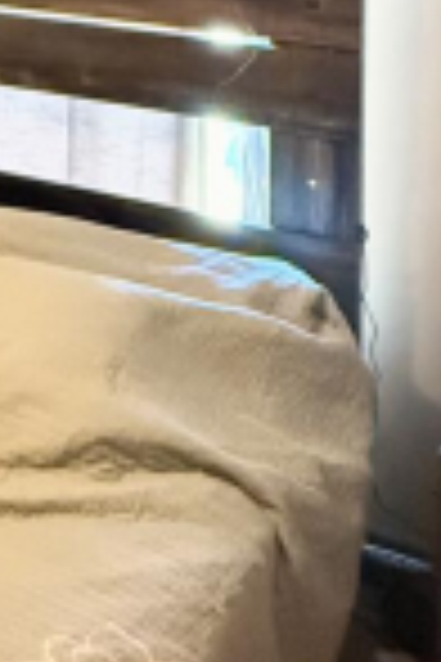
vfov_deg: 26.4
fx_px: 1213
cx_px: -306
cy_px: -173
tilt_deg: -1.4
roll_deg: +0.5
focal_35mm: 66
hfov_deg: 17.5
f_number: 2.2
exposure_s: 1/30
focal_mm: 2.22
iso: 2000
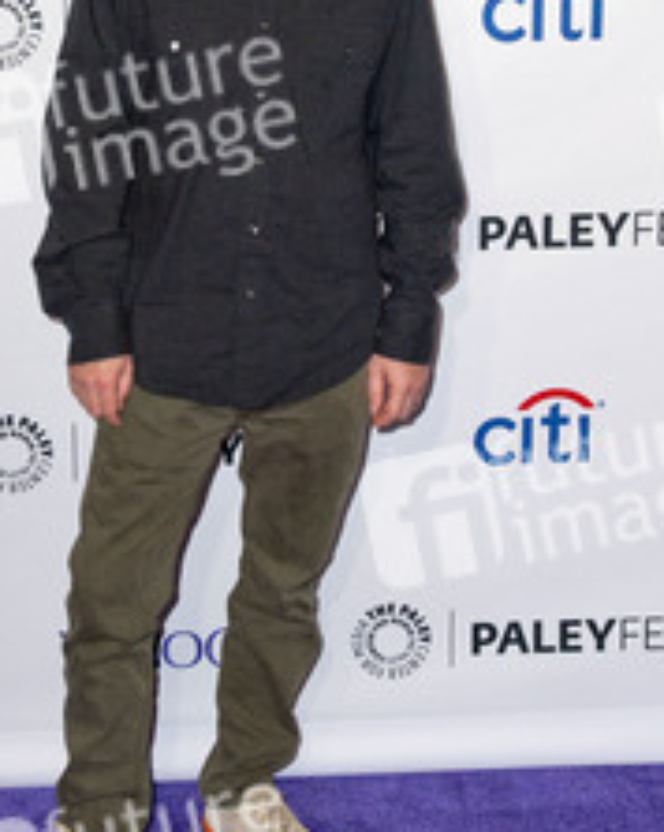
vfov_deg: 31.8
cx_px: 214
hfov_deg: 25.6
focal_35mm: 59
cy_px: 313
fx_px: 1451
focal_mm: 35
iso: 400
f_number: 4
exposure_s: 1/400
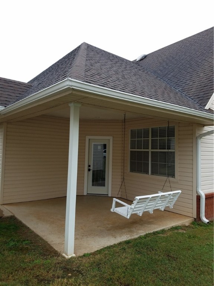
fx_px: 214
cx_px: 107
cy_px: 143
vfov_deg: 67.3
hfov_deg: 53.1
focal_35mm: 26
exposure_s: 1/293
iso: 50
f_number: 1.7
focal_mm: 4.2
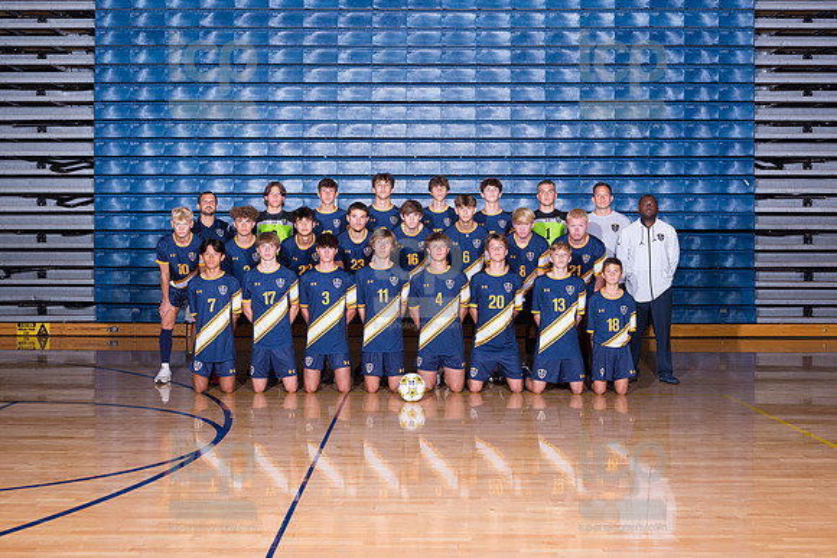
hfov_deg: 39.8
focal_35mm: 50
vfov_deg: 27.2
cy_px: 273
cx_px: 409
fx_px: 1155
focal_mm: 40
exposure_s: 1/250
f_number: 6.3
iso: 320
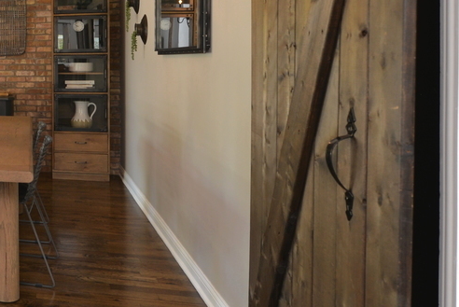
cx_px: -154
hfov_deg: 31.5
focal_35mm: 46
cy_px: 65
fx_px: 587
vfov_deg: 28.7
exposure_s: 1/60
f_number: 4
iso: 250
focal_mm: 14
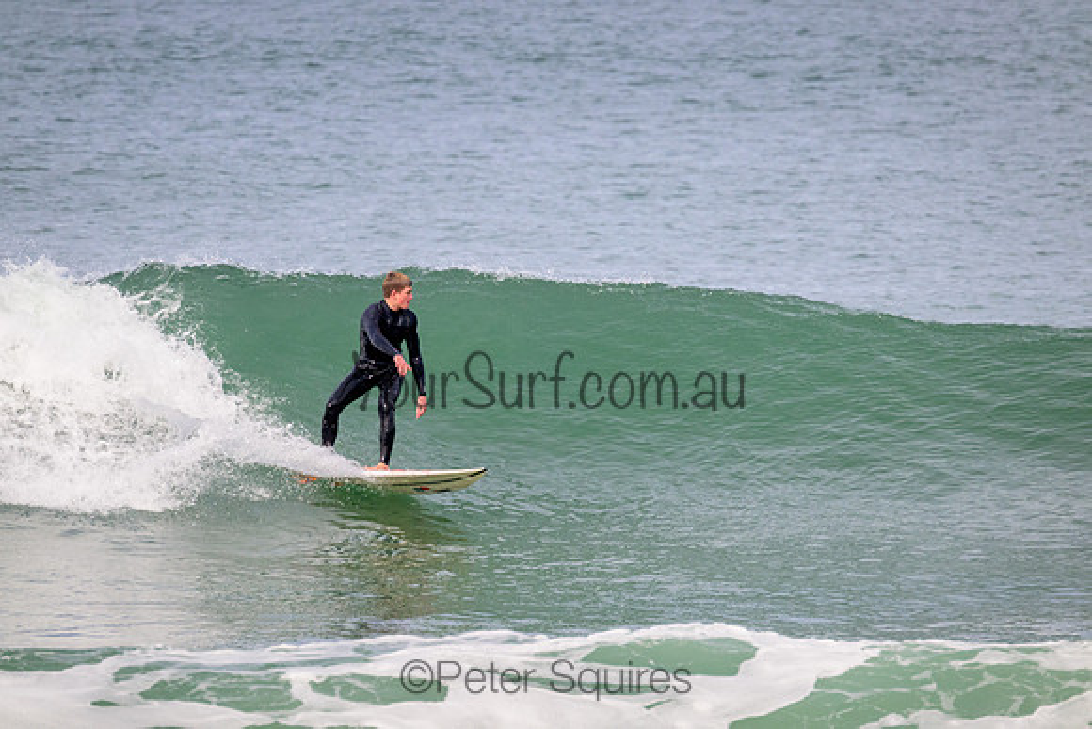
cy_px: 364
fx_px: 21237
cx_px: 546
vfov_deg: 2.0
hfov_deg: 2.9
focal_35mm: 700
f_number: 11
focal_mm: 700
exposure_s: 1/2000
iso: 1600
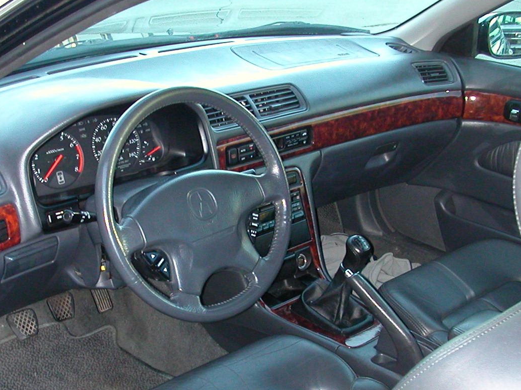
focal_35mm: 57
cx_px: 230
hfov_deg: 33.7
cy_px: 278
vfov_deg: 25.4
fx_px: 858
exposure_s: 1/59.9
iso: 200
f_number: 2.7
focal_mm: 5.6
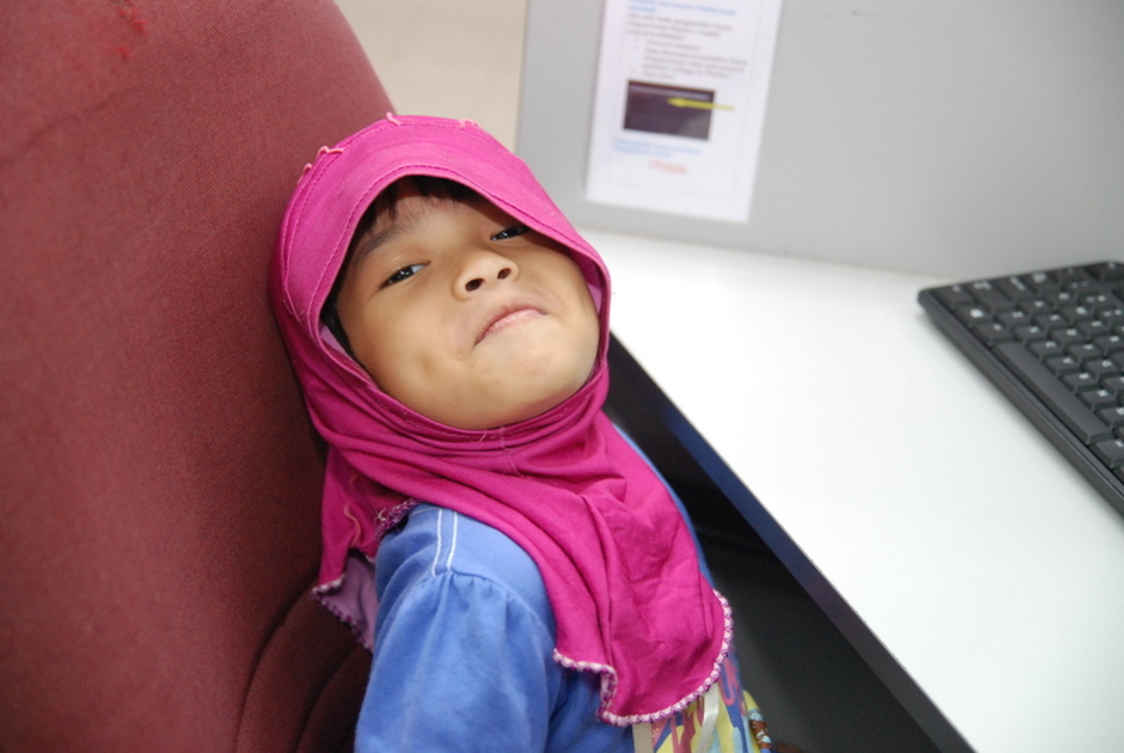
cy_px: 376
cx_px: 562
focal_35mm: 63
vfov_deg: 21.6
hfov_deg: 31.8
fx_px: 1970
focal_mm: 42
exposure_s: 1/125
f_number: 14
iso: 1000
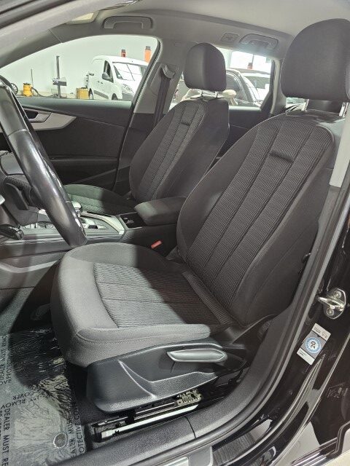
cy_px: 233
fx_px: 310
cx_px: 175
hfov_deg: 58.9
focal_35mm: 23
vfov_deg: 73.9
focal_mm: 6.3
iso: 640
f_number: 1.7
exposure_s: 1/100
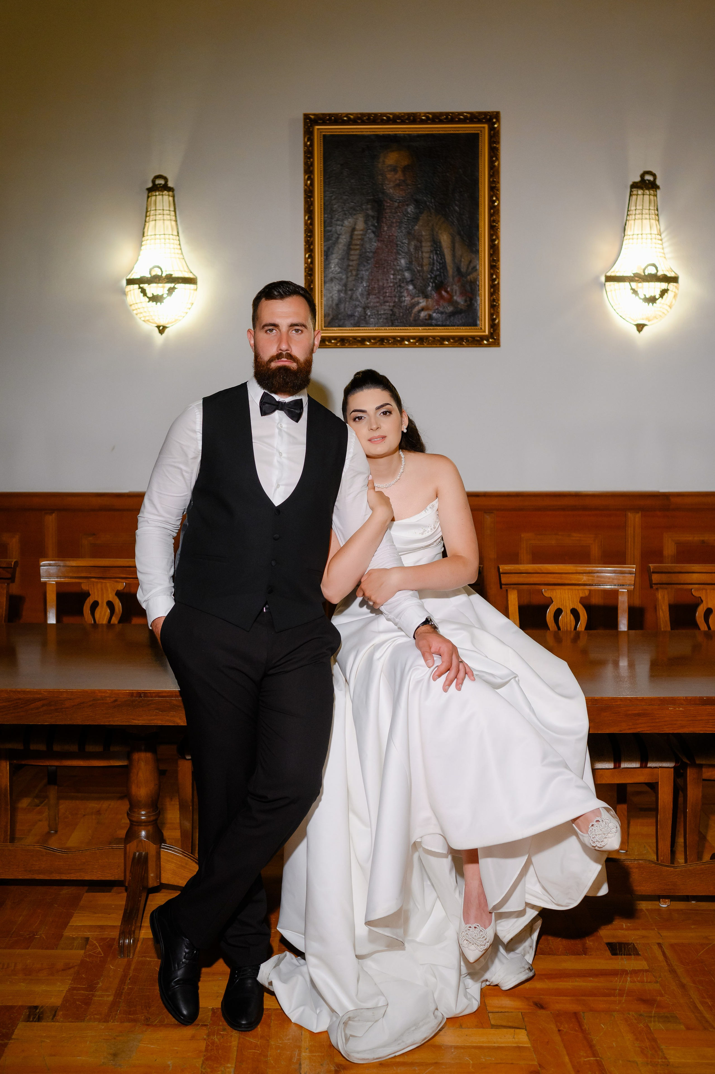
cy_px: 537
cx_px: 358
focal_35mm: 35
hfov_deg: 37.8
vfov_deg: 54.5
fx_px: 1044
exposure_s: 1/320
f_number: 2.8
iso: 800
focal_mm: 35
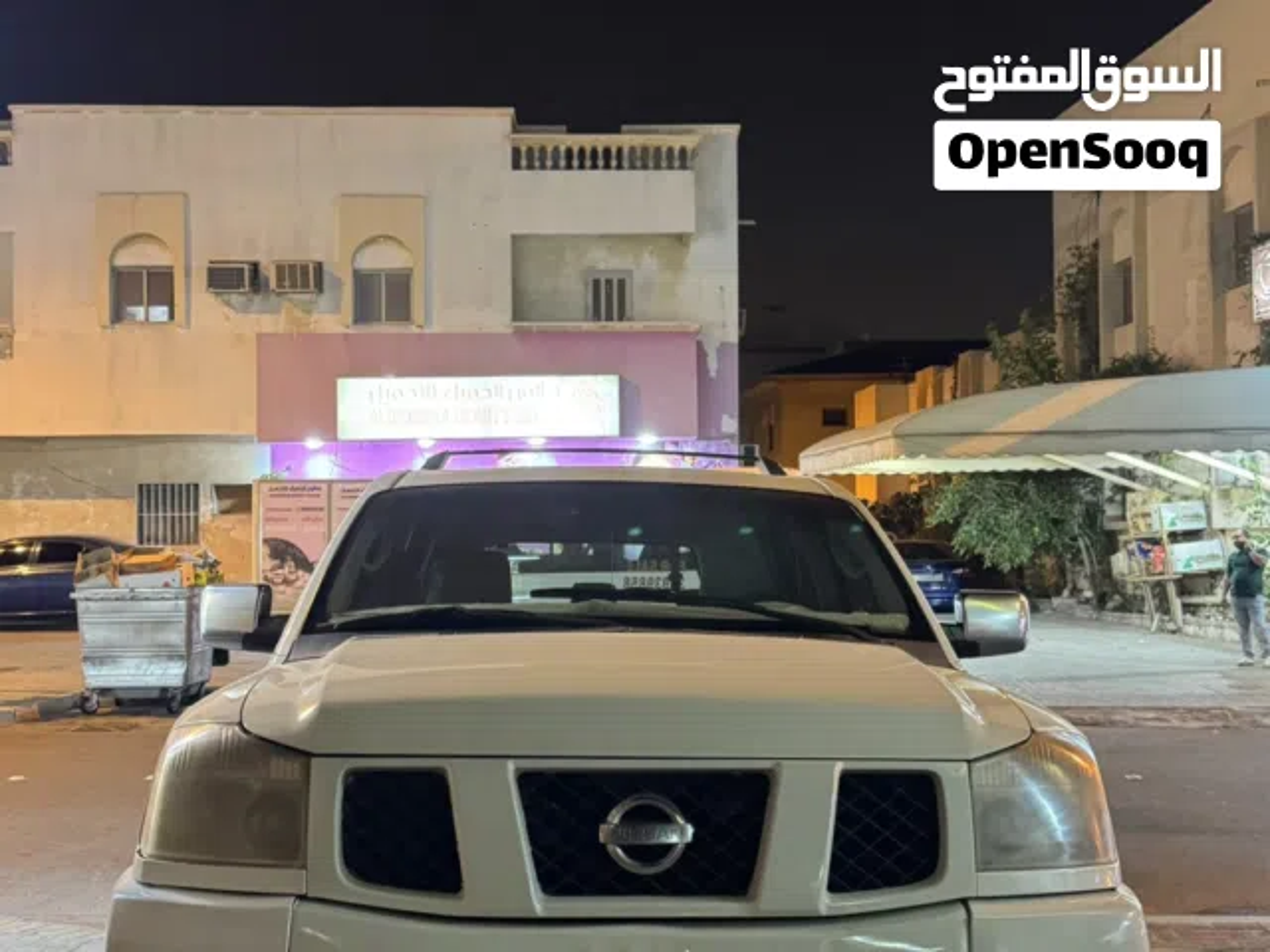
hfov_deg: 71.6
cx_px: 635
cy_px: 476
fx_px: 881
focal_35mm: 24
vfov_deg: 56.8
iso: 800
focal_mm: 6.76
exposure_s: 1/33
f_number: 1.78
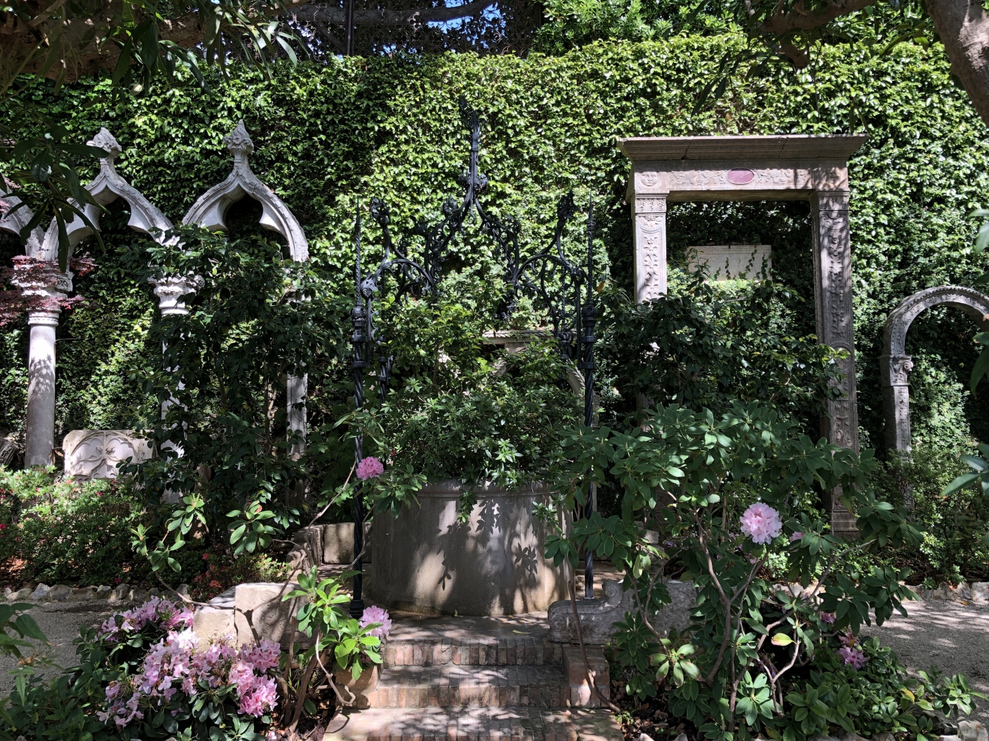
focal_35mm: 28
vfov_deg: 49.7
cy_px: 370
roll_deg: -0.8
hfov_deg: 63.4
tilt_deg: +4.8
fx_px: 800
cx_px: 494
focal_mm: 3.99
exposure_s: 1/120
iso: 20
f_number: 1.8
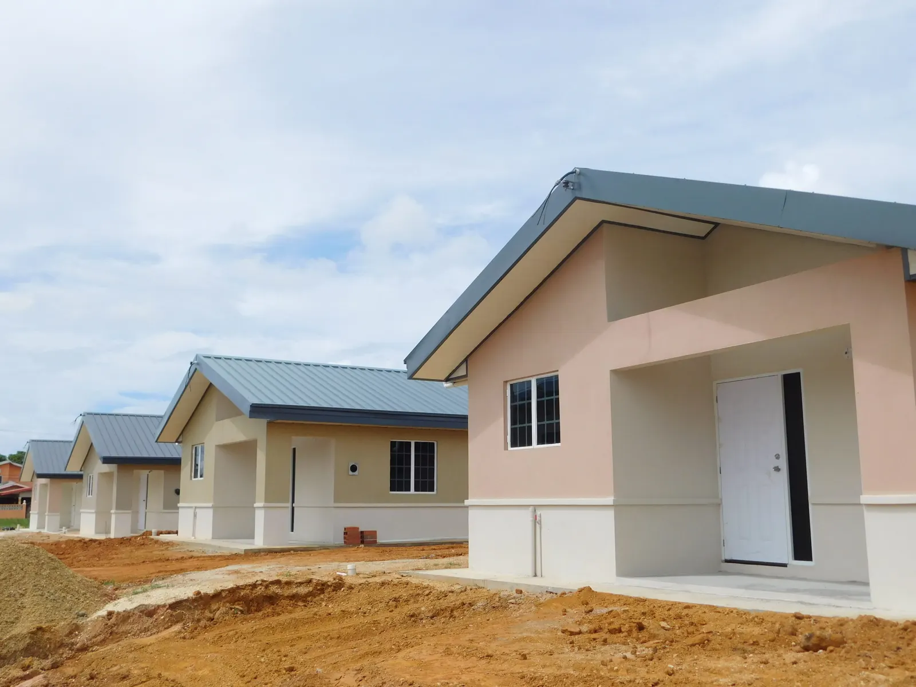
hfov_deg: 51.4
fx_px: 953
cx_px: 458
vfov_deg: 39.7
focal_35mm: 36
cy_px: 344
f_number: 7
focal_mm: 6.3
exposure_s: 1/500
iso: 125
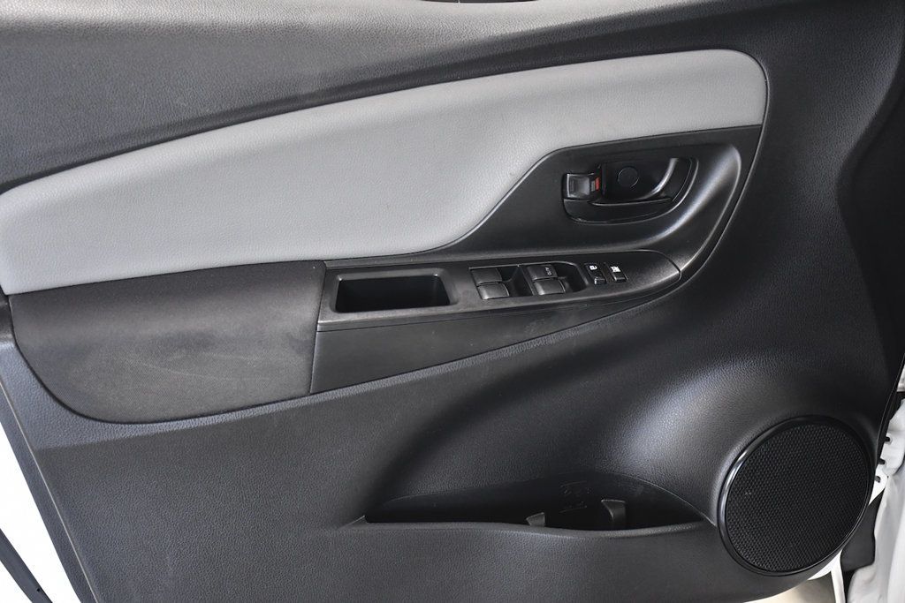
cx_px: 452
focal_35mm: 52
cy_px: 302
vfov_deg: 26.0
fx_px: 1307
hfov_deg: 38.2
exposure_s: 1/250
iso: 2500
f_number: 4.2
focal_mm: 35
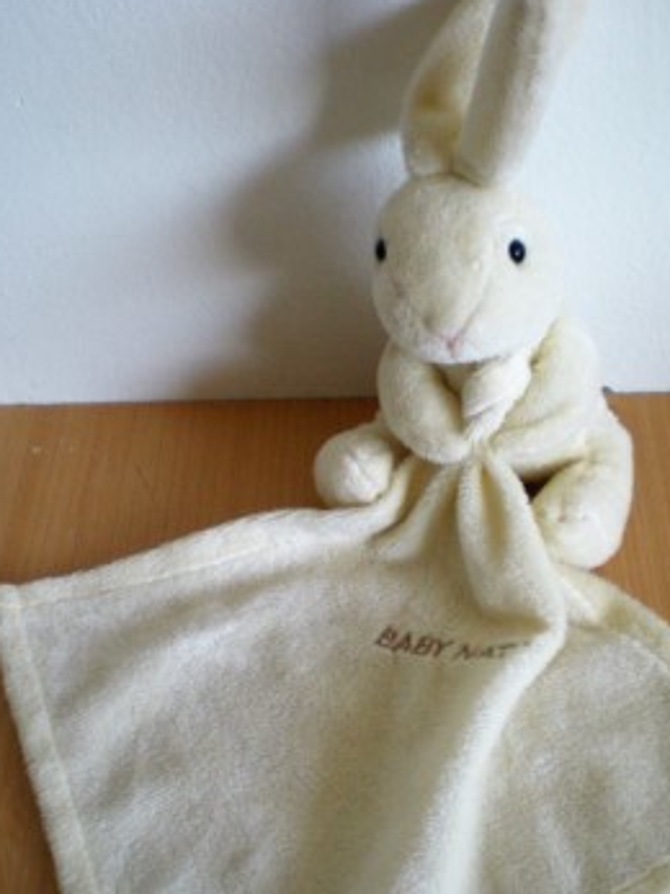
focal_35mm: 57
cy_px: 533
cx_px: 366
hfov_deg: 25.6
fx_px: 1472
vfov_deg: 33.7
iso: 165
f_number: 3.1
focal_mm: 6.3
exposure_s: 1/60
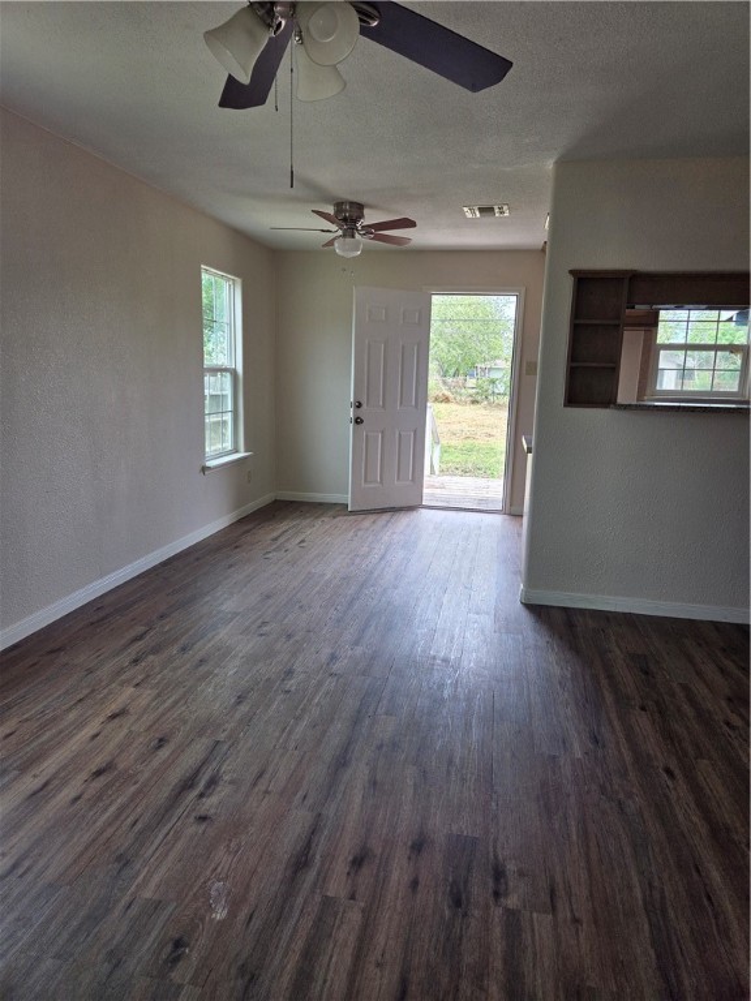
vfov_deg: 73.9
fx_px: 665
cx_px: 376
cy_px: 500
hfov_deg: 58.9
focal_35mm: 23
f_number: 1.8
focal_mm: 5.4
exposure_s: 1/180
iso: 32
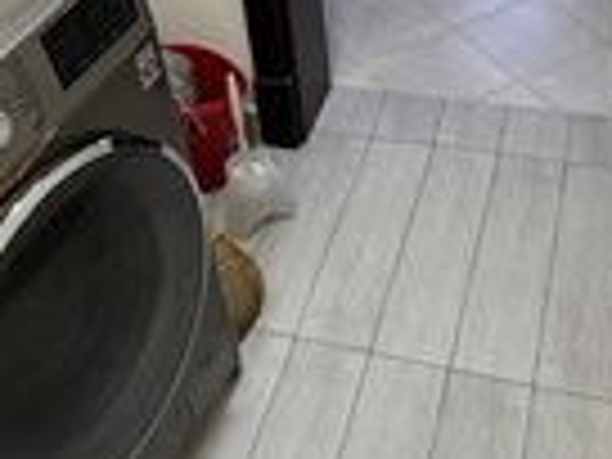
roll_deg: +9.9
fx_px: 831
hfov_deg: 40.4
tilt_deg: -42.9
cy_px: 214
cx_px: 299
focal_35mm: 47
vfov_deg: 30.9
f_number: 2.2
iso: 400
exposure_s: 1/50
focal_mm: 2.22
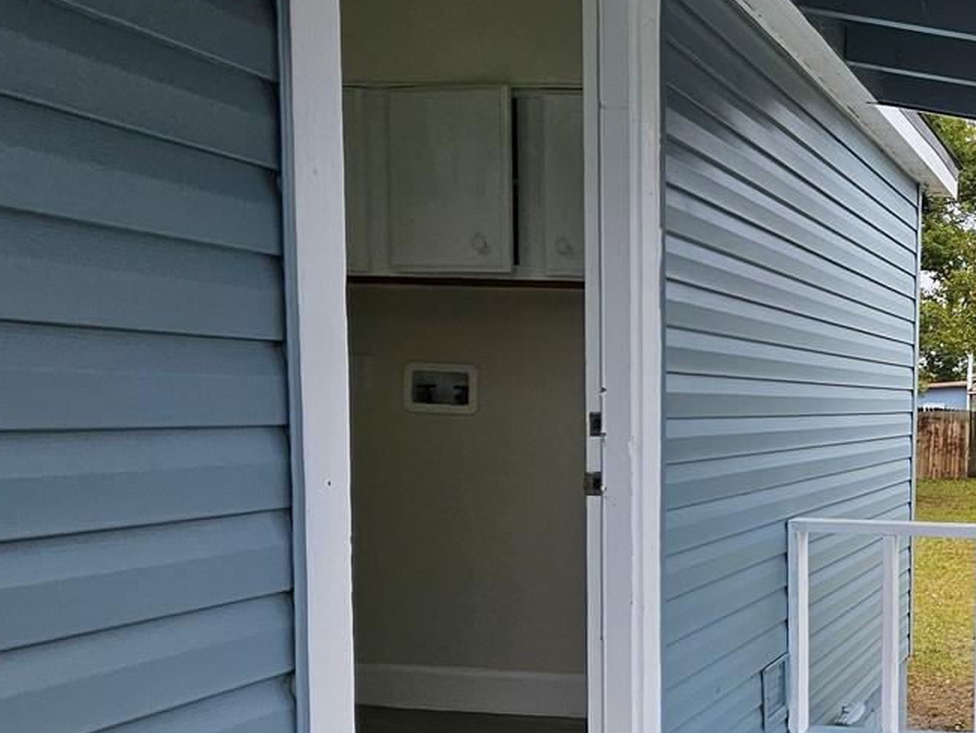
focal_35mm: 32
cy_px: 496
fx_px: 903
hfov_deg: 42.4
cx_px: 1111
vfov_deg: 43.5
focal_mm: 1.74
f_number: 2.2
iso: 40
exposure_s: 1/359
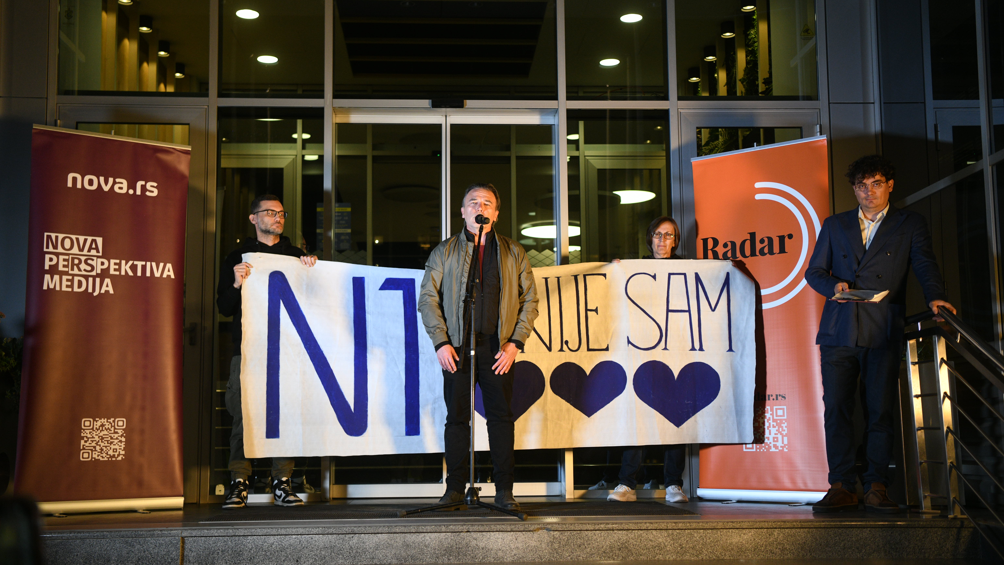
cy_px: 300
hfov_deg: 48.4
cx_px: 503
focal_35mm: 42
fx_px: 1118
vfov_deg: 28.3
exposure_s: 1/200
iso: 1250
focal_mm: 40
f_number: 2.8
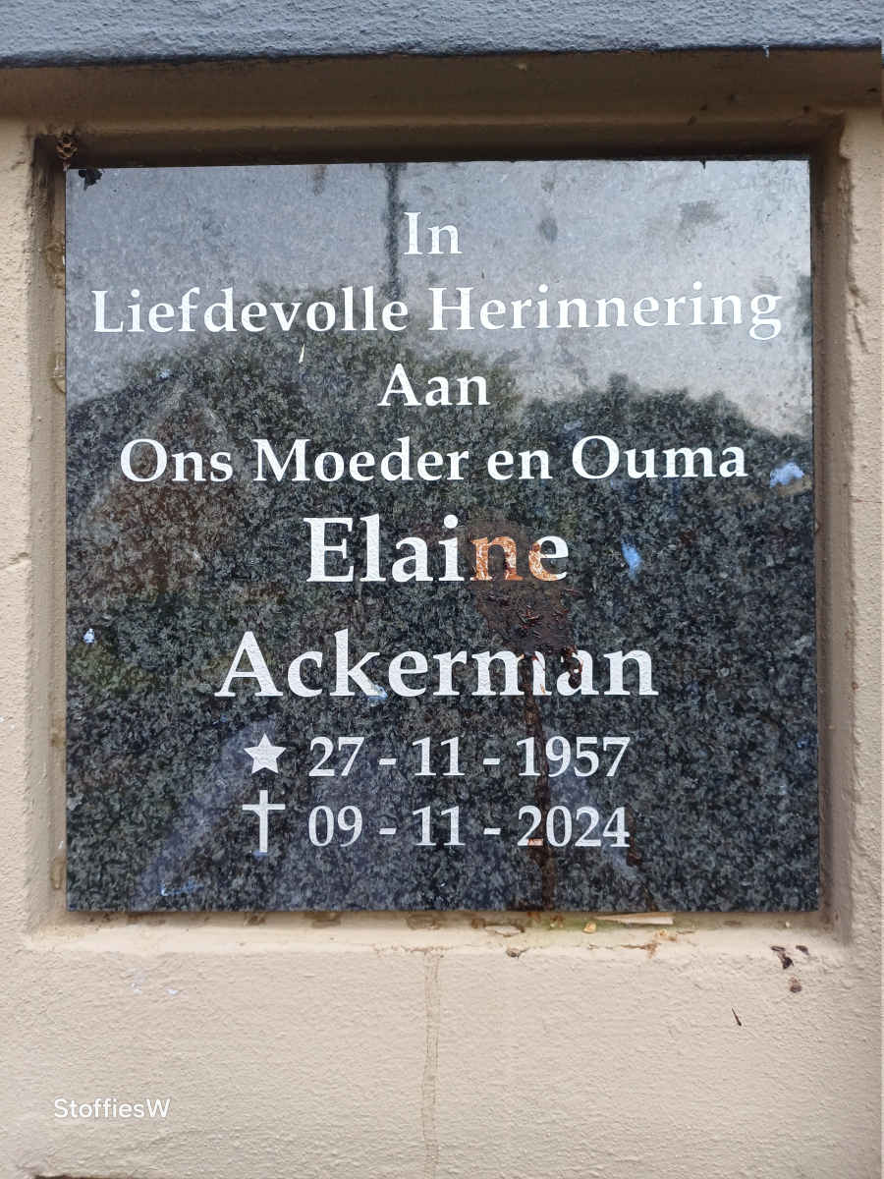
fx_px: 851
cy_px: 590
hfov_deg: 54.9
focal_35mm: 25
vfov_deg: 69.4
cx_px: 442
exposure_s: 1/209
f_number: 1.8
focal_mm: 4.65
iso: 50
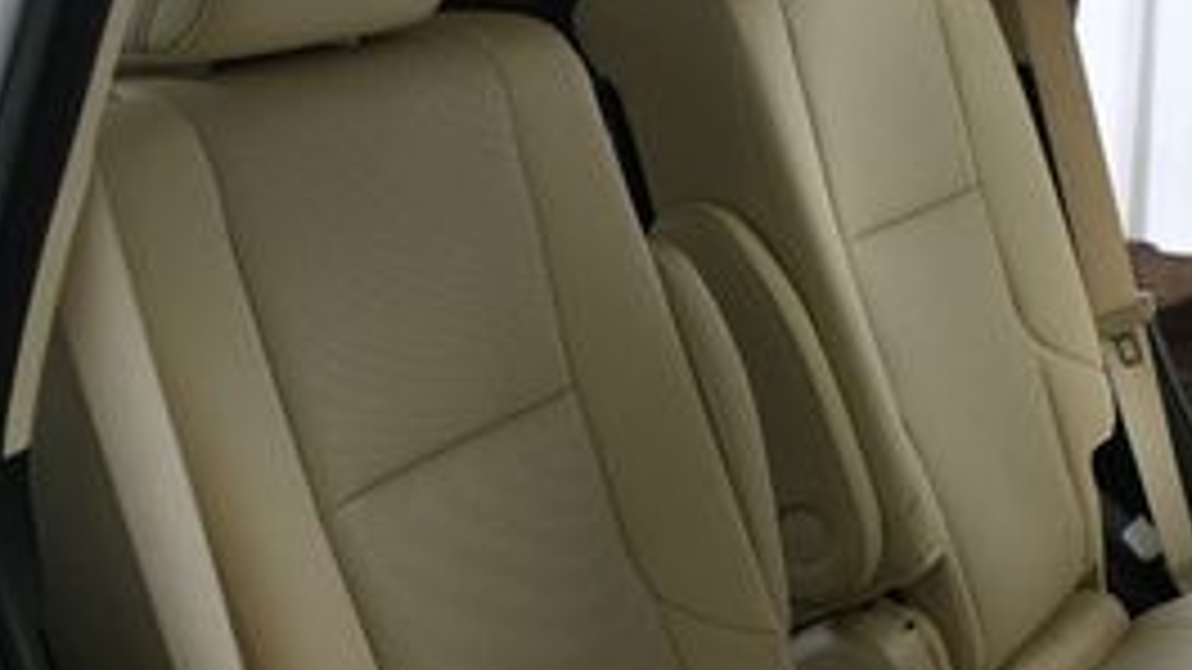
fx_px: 2402
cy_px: 616
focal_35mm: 76
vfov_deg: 15.7
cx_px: 805
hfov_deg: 27.7
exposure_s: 1/160
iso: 100
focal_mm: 20
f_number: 9
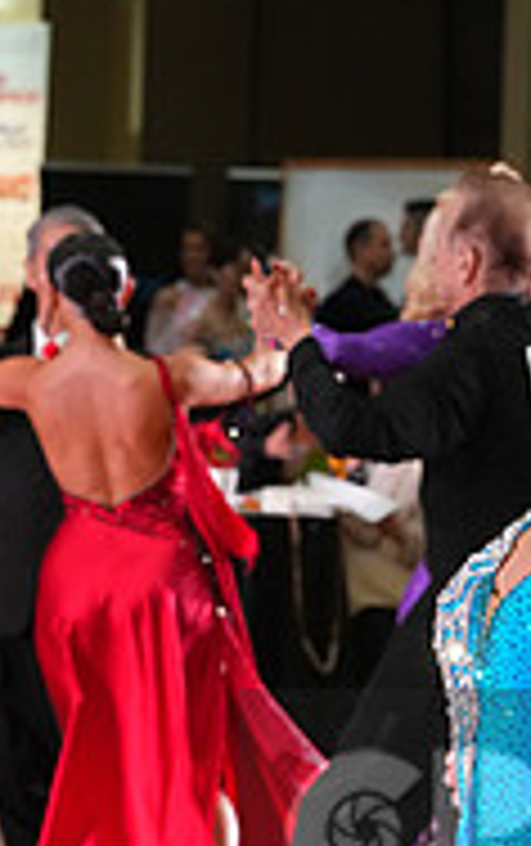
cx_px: 862
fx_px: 7387
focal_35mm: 320
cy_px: 842
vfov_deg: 6.5
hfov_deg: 4.1
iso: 4000
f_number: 6.3
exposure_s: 1/200
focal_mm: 102
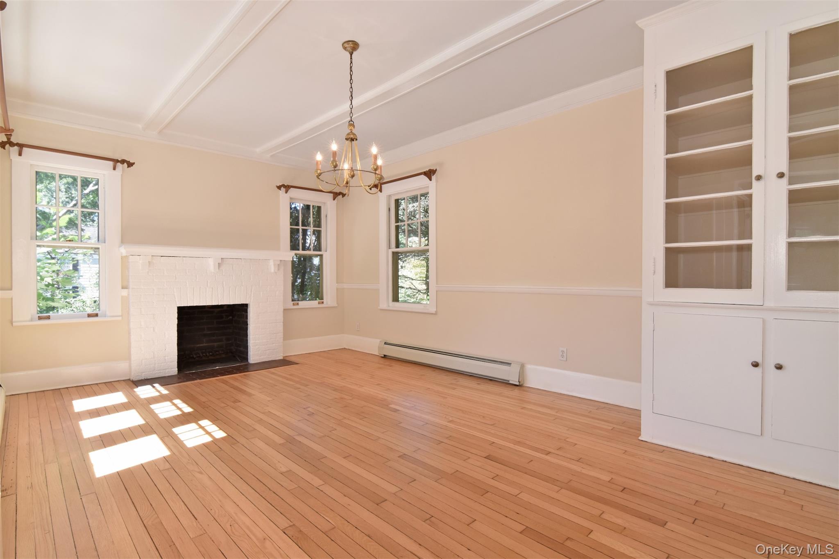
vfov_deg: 72.0
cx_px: 420
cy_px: 280
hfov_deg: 95.0
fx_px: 384
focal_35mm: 16
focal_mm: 11
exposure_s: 1/50
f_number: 11
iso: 640
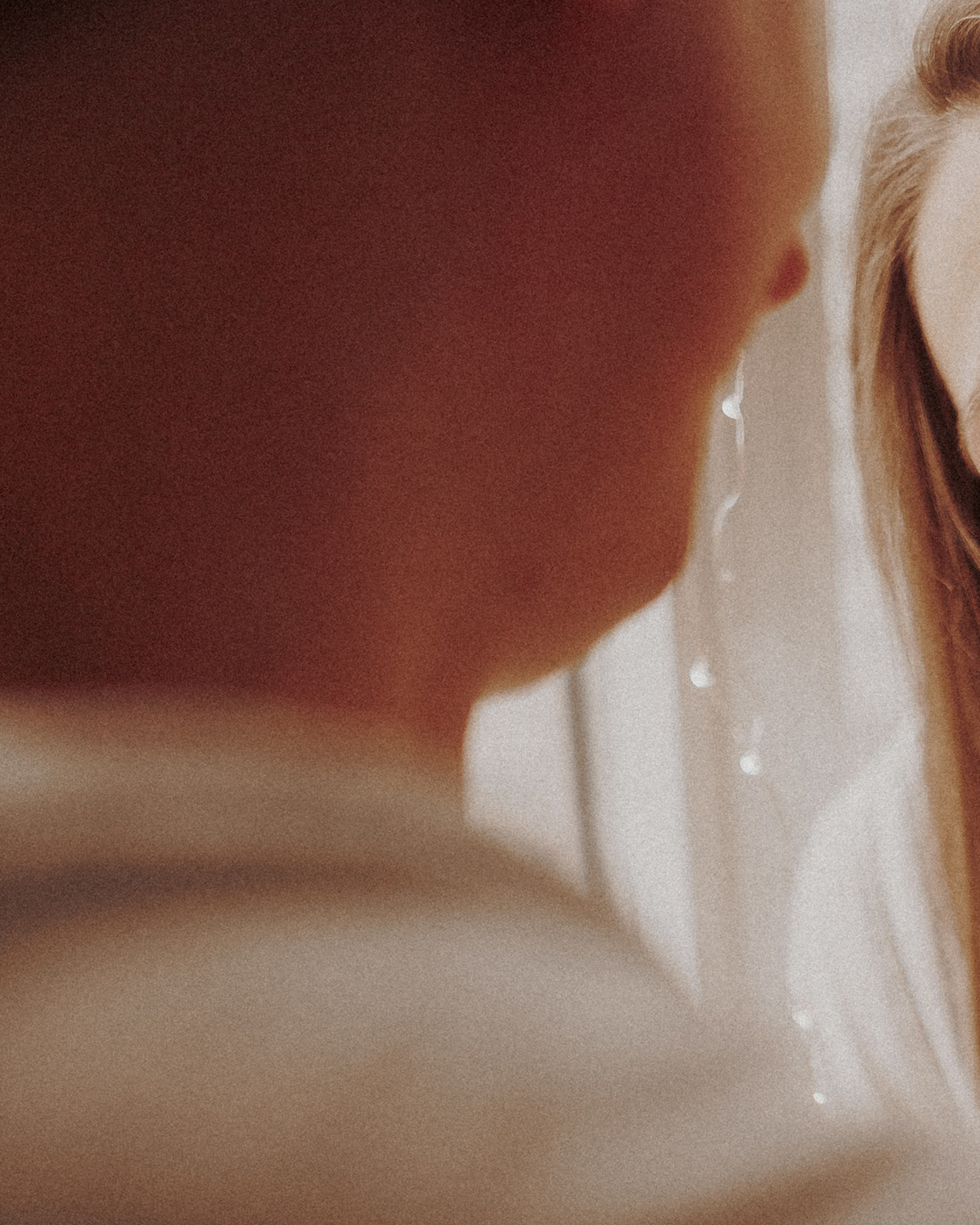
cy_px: 1223
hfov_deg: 23.0
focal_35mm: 62
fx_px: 2248
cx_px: 1099
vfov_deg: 28.6
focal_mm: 24
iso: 200
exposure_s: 1/250
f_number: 1.4
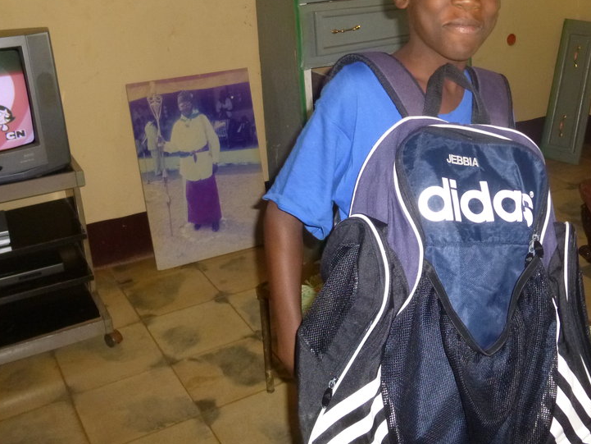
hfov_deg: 42.3
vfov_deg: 32.5
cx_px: 396
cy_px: 132
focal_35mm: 44
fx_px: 751
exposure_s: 1/60
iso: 250
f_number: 3.4
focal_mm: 5.6
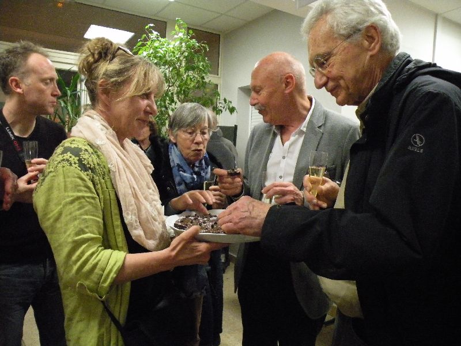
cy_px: 173
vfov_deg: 51.4
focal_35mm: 27
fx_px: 360
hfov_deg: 65.3
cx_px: 230
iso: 800
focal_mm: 4.7
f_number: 2.8
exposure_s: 1/60
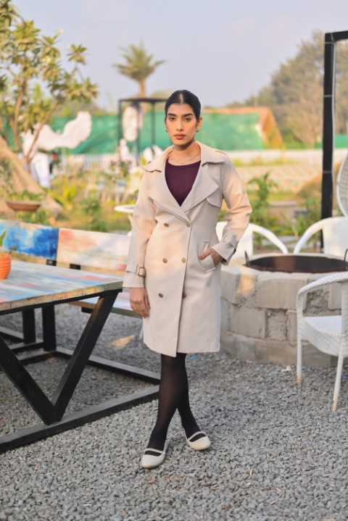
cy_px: 260
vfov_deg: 39.6
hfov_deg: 27.0
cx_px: 174
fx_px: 724
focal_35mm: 50
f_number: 2
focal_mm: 50
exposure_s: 1/1000
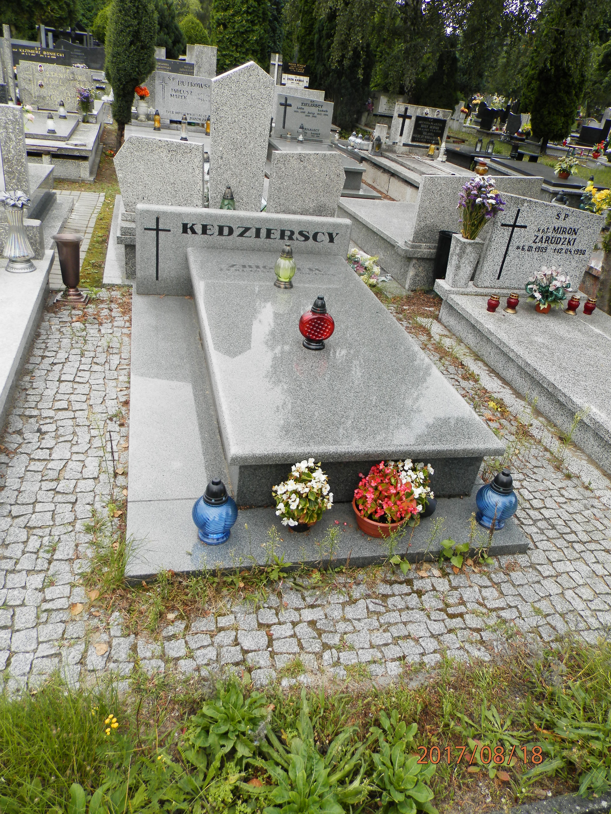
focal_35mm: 25
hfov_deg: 54.9
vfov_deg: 69.4
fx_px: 588
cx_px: 306
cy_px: 407
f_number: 8.7
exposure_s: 1/20
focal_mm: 4.5
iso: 80
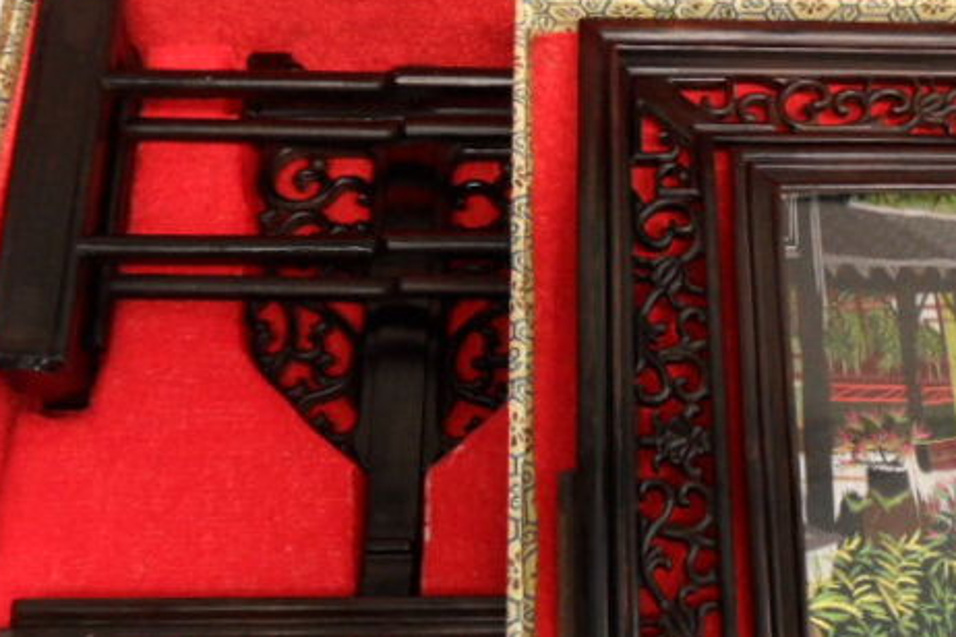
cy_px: 333
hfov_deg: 36.3
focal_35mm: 54
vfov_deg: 25.1
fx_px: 1434
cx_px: 681
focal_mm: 3.9
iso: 200
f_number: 3.2
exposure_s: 1/30
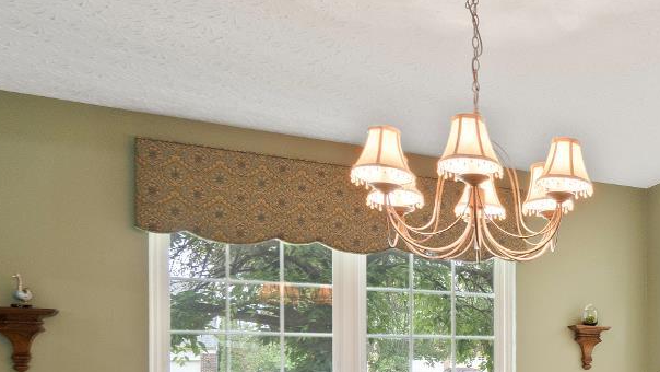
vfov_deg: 29.0
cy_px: 348
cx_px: 681
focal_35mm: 39
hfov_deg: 43.2
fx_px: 683
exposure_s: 1/2.5
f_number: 6.3
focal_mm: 10
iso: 400
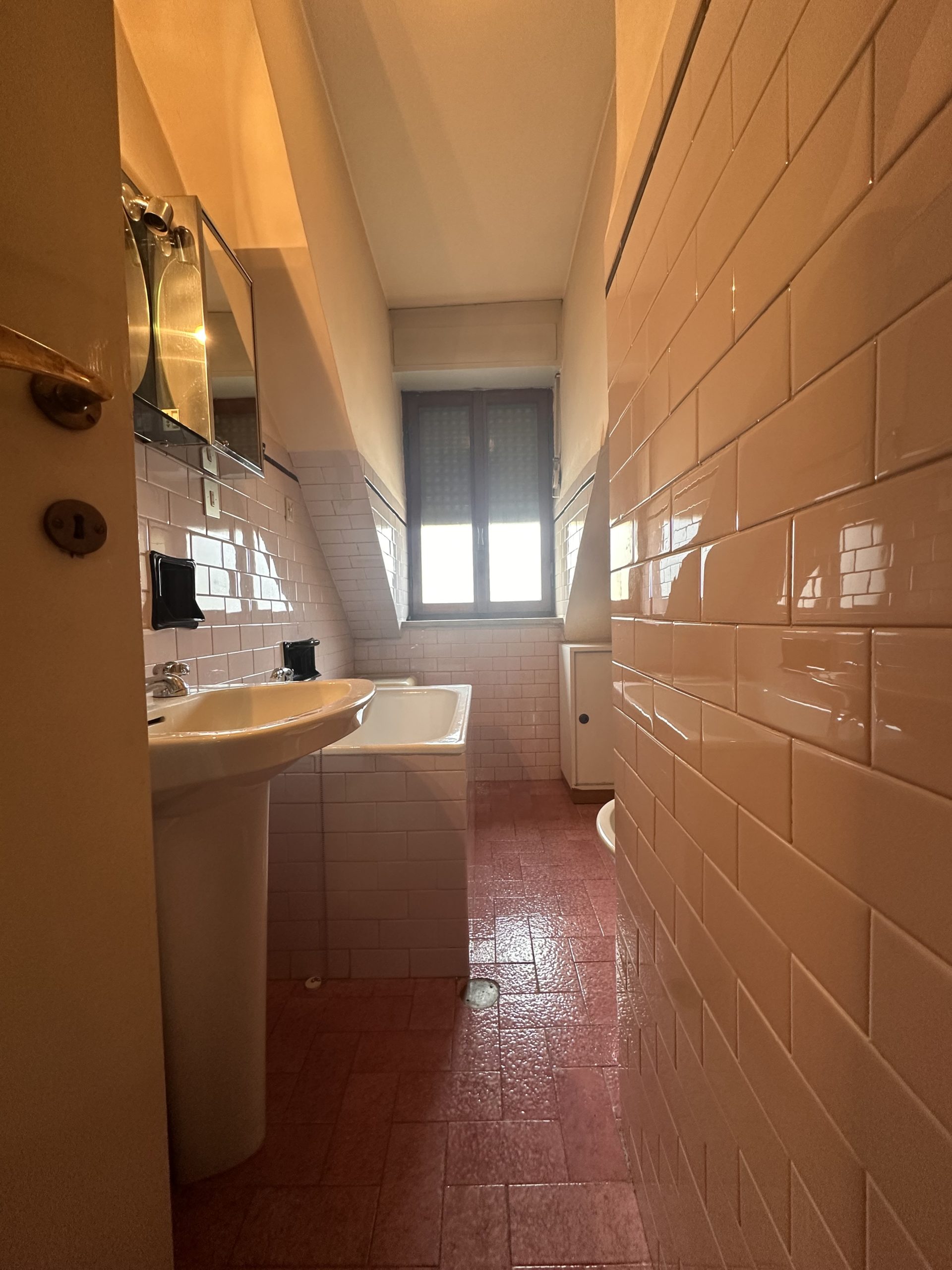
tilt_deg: -2.0
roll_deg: +1.8
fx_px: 513
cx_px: 476
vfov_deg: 102.1
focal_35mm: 14
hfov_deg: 85.7
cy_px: 635
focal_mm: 2.22
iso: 200
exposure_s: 1/100
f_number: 2.2
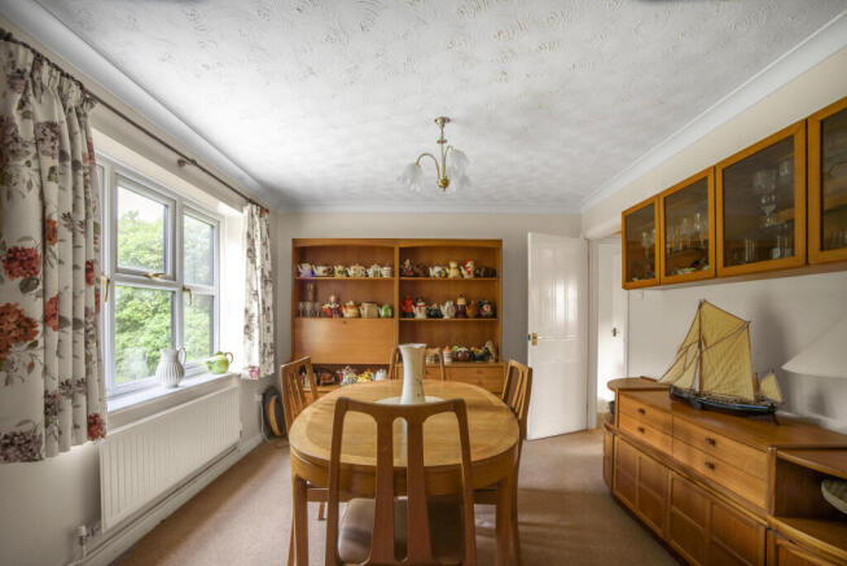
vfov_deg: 77.4
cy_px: 283
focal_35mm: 15
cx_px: 424
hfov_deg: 100.4
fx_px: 353
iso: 100
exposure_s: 1/2.5
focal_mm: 15
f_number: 16
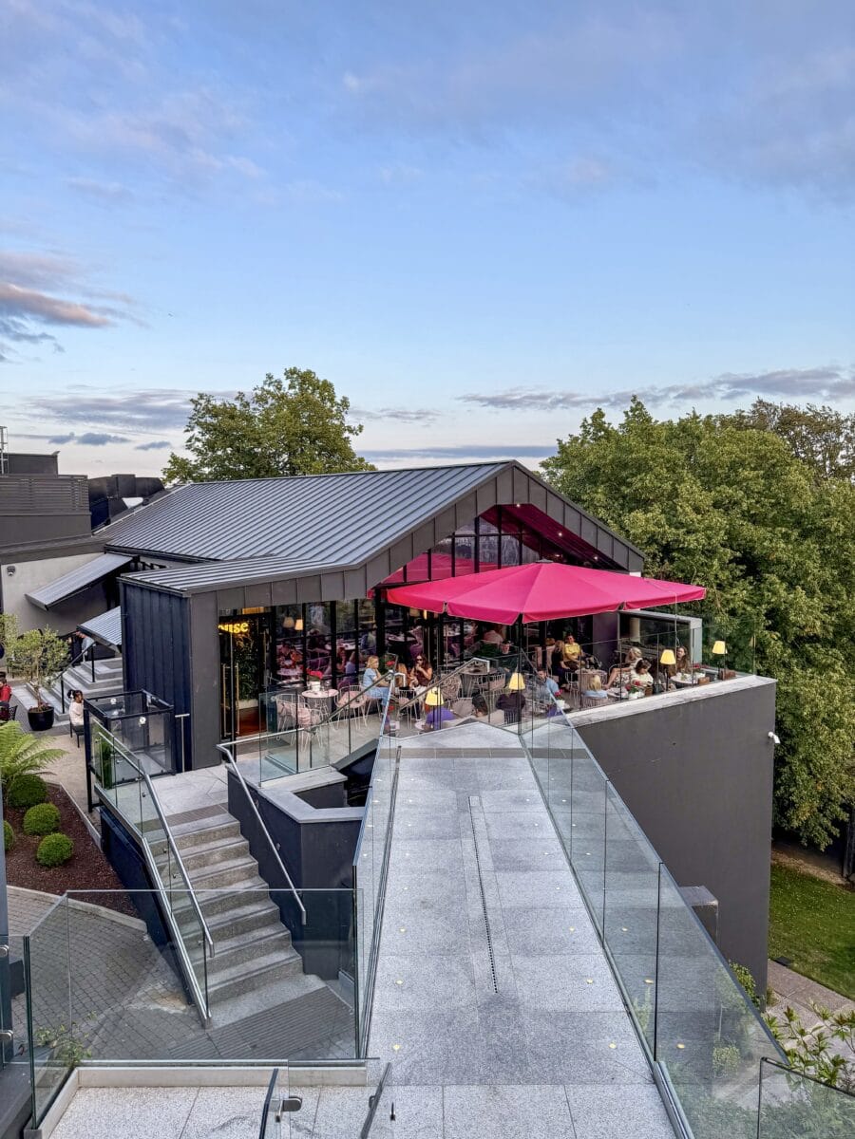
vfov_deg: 71.6
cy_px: 570
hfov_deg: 56.8
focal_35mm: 24
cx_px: 428
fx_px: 790
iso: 80
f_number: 1.8
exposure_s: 1/750
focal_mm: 6.76
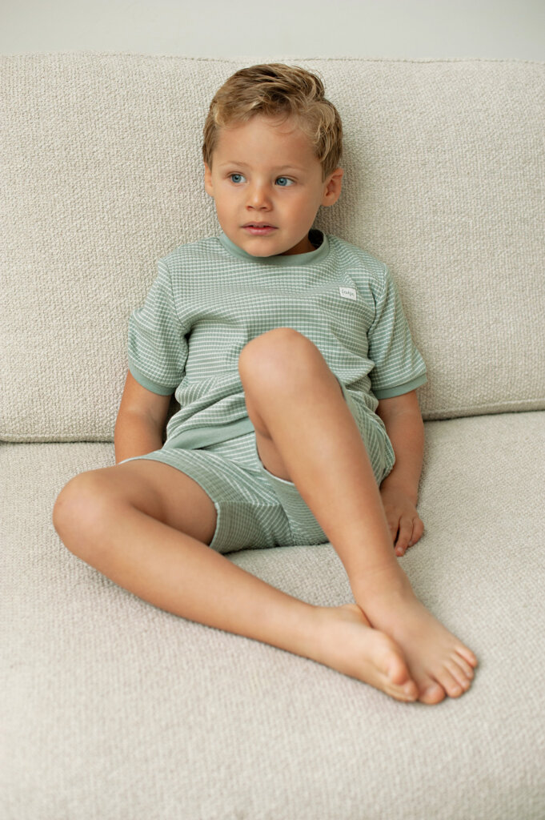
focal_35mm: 50
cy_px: 410
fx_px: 1137
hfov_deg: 26.9
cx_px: 272
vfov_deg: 39.6
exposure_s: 1/125
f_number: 3.5
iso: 640
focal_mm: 50
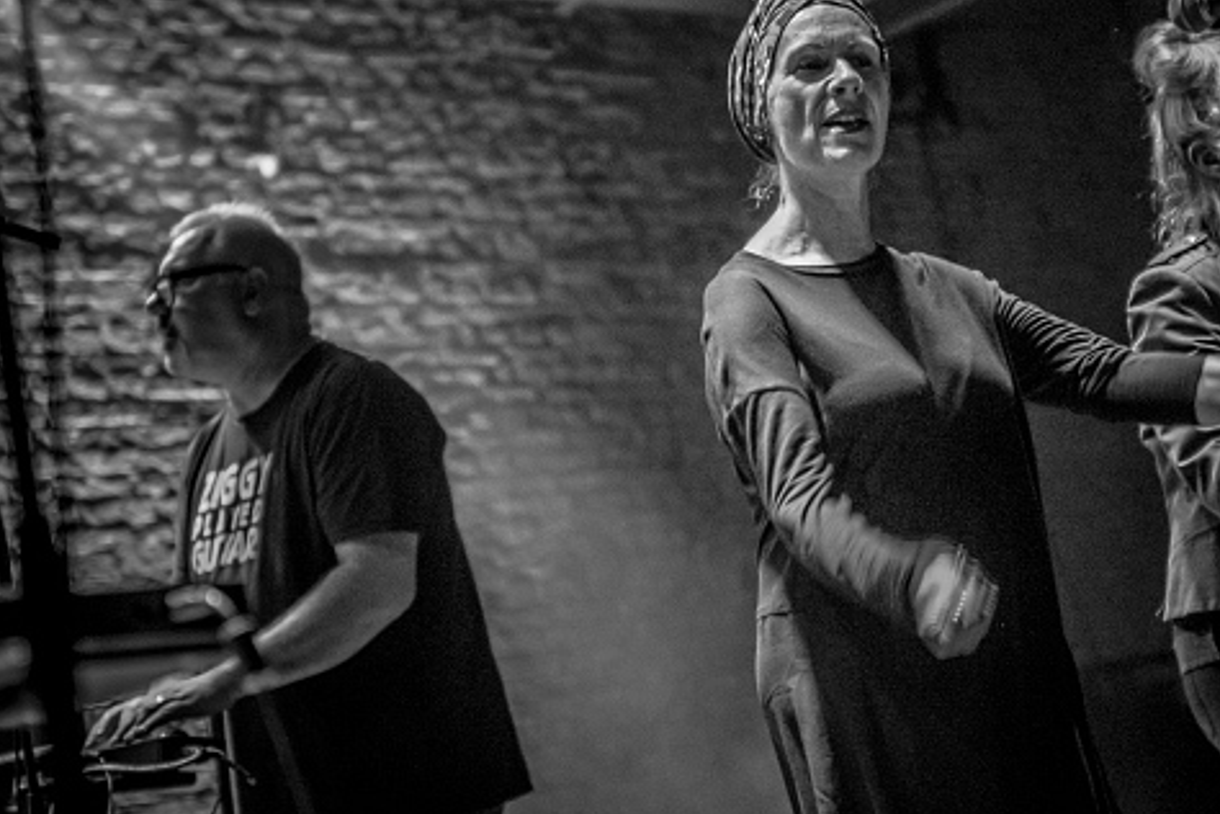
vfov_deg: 17.1
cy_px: 379
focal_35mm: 80
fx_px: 2703
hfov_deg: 25.3
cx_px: 785
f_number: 1.4
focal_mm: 35
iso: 4000
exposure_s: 1/100
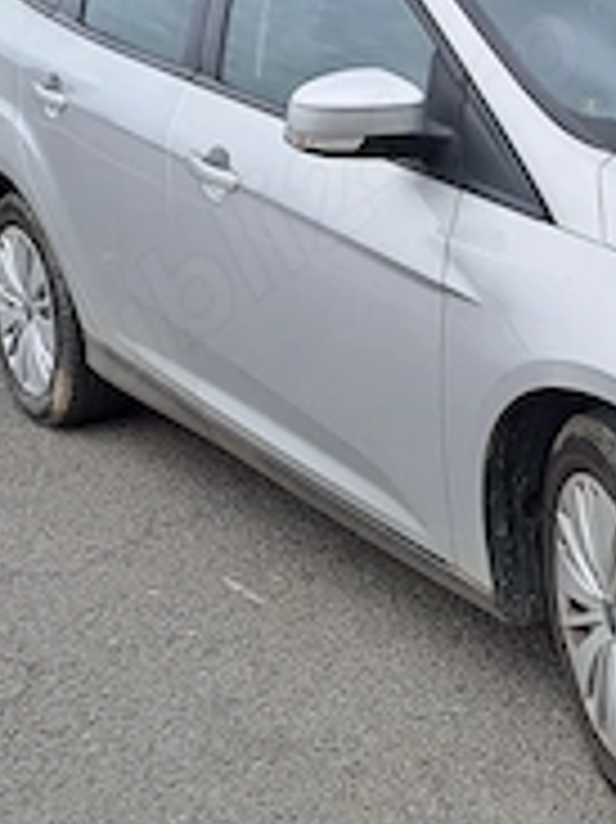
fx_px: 1948
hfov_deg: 17.6
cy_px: 275
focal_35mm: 82
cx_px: 607
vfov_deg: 23.7
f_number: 1.8
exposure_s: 1/769
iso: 32
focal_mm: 4.65
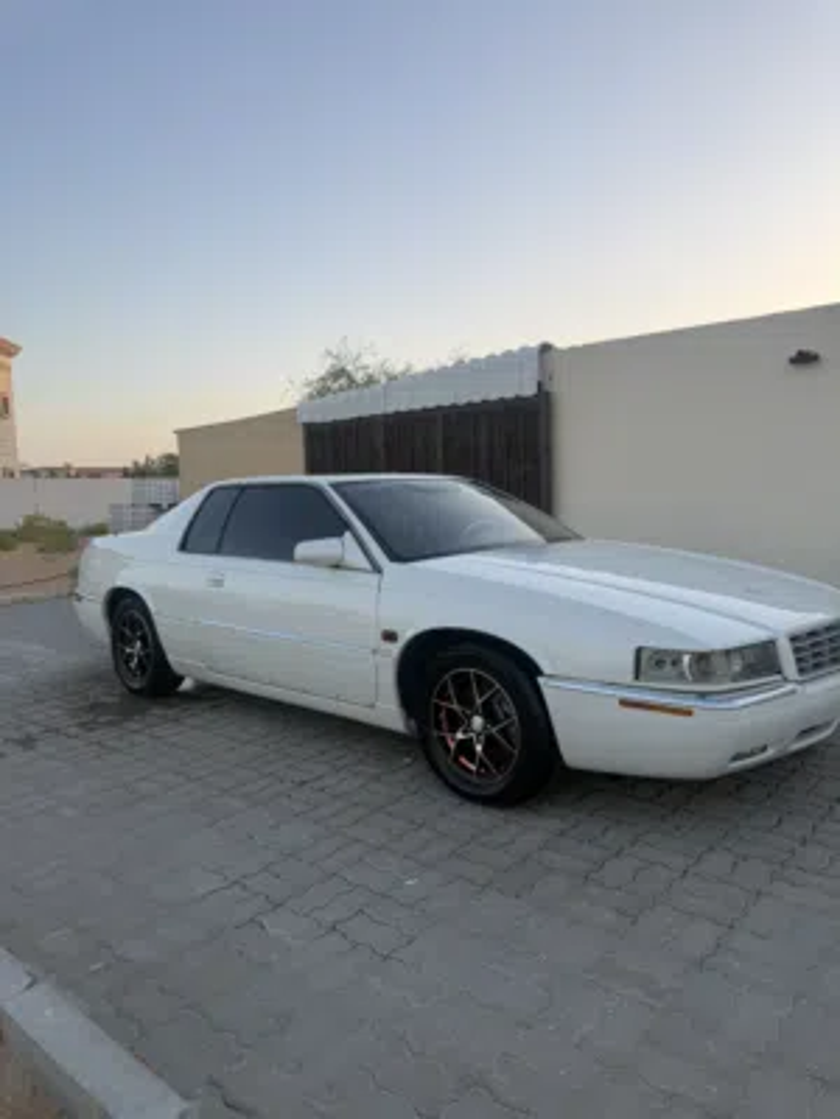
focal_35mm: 24
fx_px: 777
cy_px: 560
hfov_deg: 56.8
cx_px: 420
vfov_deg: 71.6
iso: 80
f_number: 1.78
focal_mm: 6.76
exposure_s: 1/868
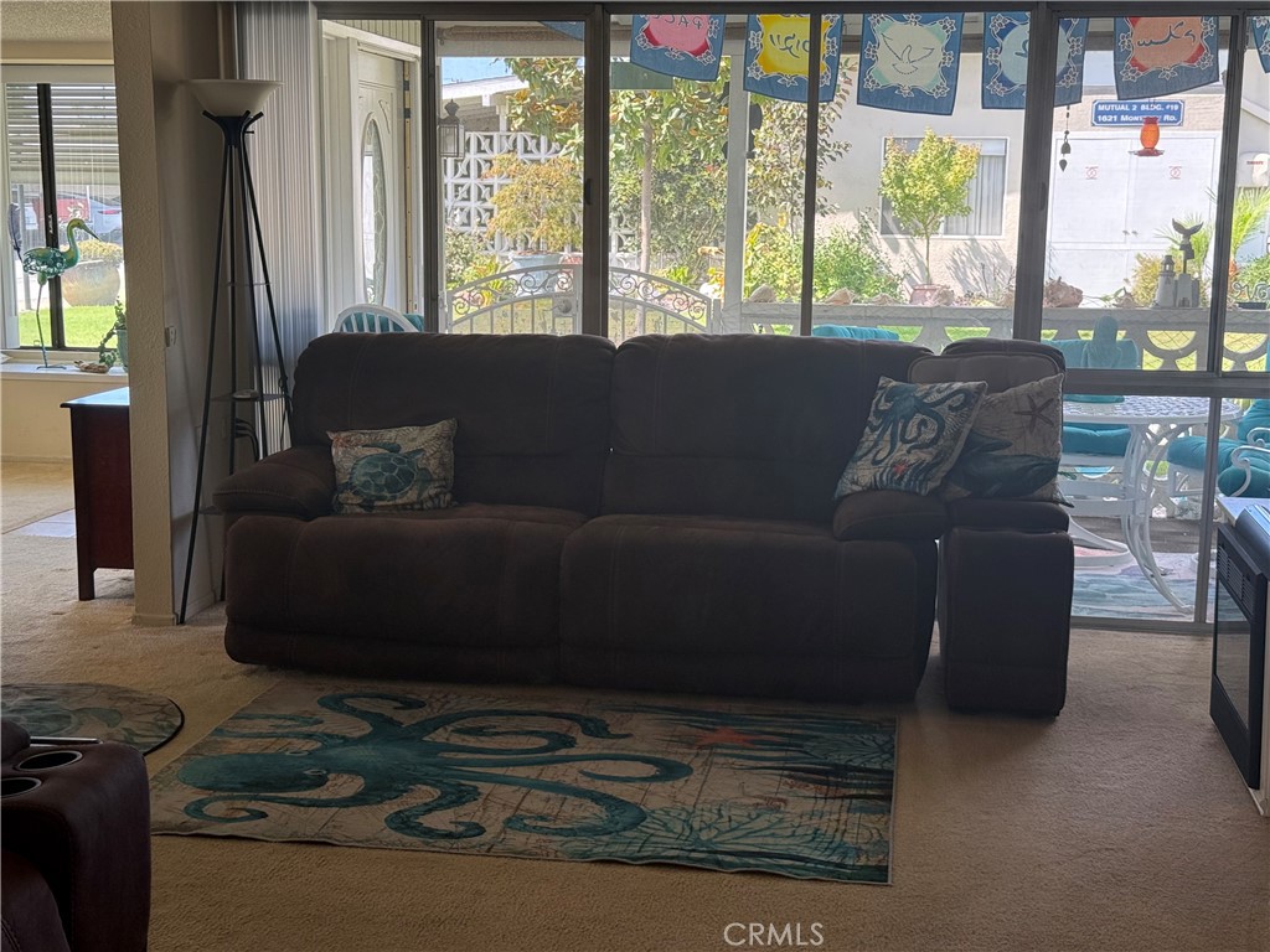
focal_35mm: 48
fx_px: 1761
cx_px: 635
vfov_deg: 30.3
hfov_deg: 39.7
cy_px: 476
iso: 80
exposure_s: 1/272
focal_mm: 6.76
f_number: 1.78
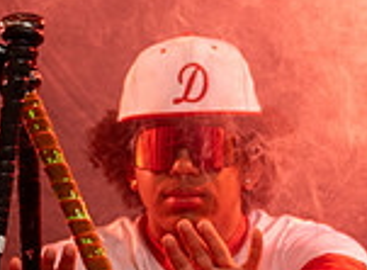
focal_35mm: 289
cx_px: 201
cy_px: 351
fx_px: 3042
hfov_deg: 6.9
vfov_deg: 5.1
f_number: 6.3
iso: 320
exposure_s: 1/200
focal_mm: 62
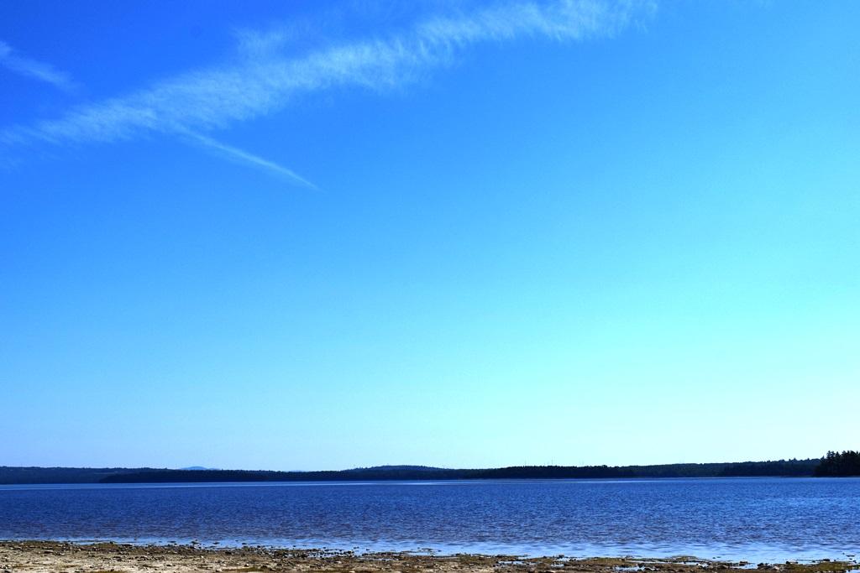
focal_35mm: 57
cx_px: 430
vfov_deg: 23.8
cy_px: 286
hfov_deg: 35.0
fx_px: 1362
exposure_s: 1/1250
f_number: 13
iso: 200
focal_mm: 38
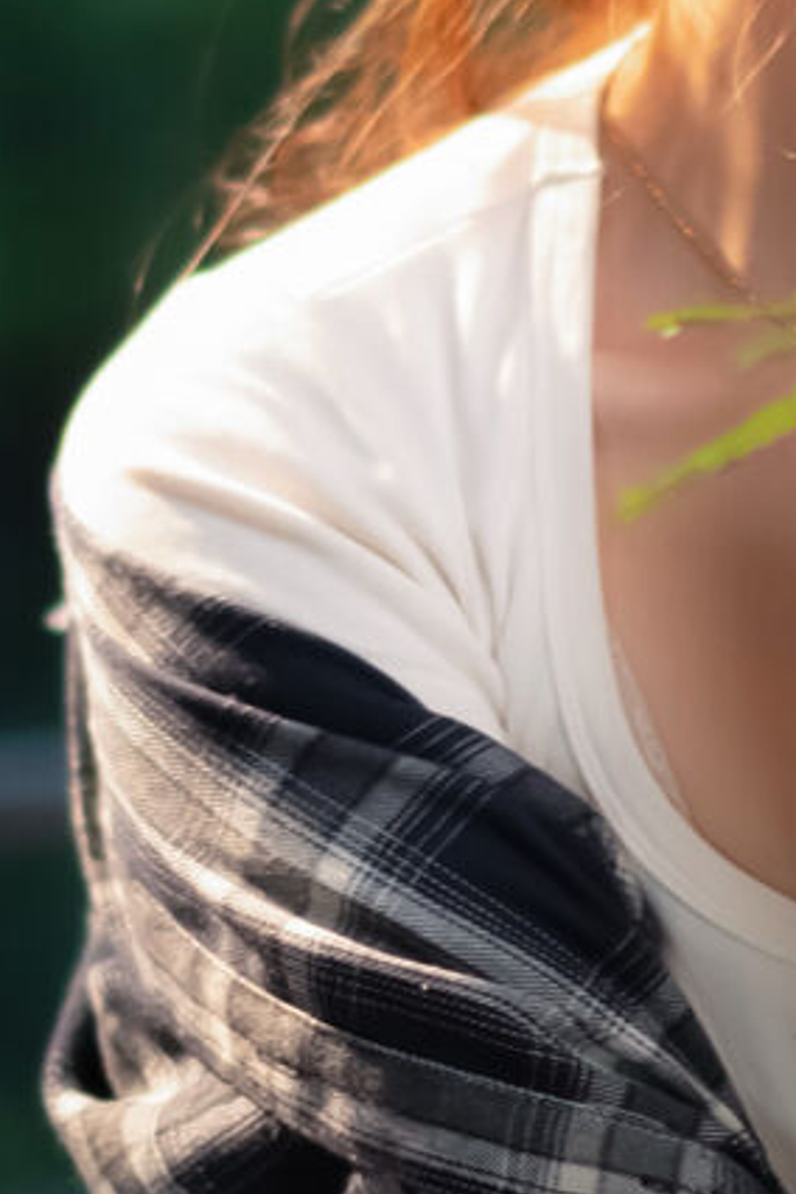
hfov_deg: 3.8
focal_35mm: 359
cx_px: 917
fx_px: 11906
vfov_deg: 5.7
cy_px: 535
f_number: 1.4
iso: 800
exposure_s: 1/100
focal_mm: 85
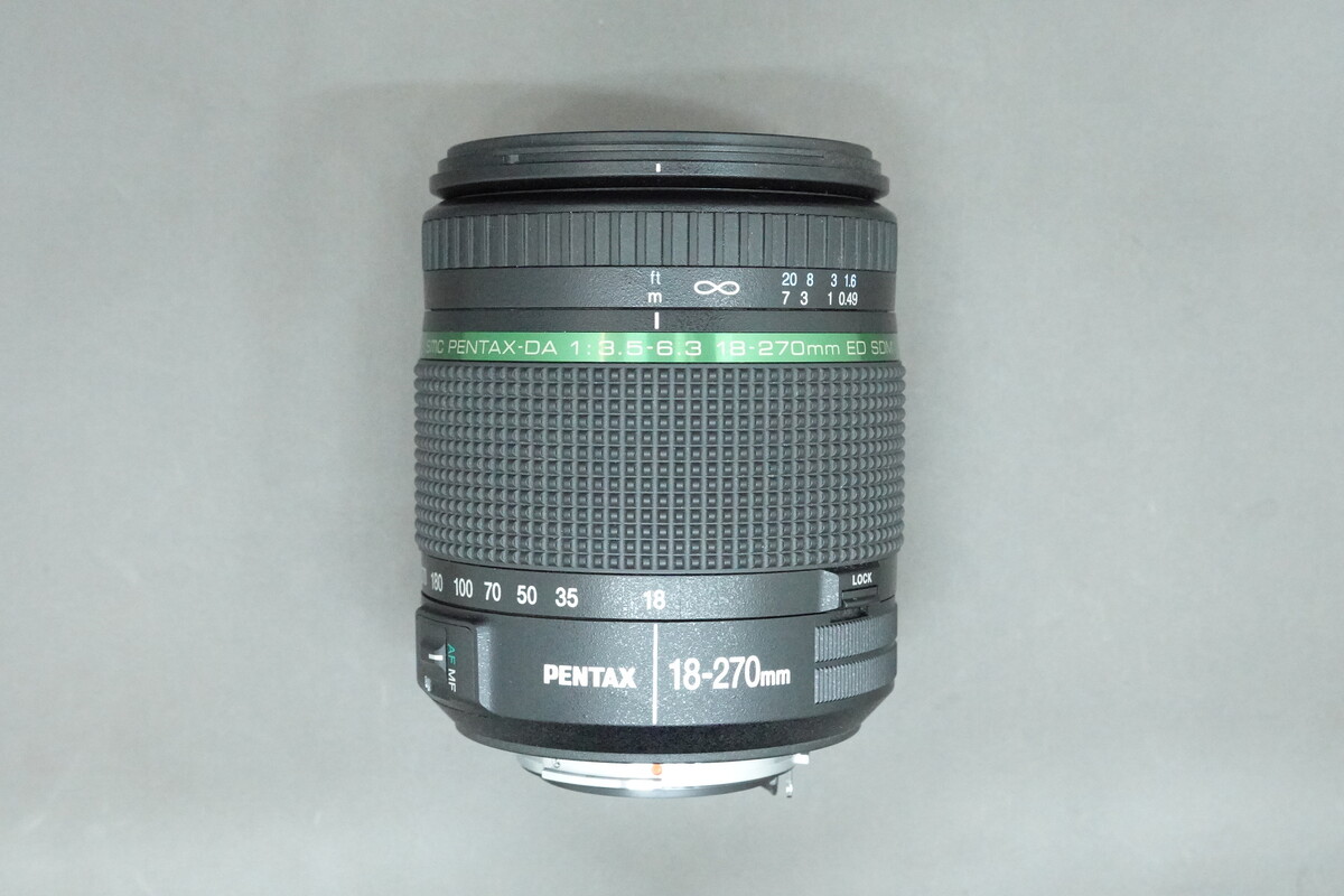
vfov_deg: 24.6
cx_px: 672
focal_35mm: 55
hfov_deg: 36.2
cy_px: 448
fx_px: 2053
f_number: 5.6
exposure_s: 1/60
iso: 4000
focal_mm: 20.26
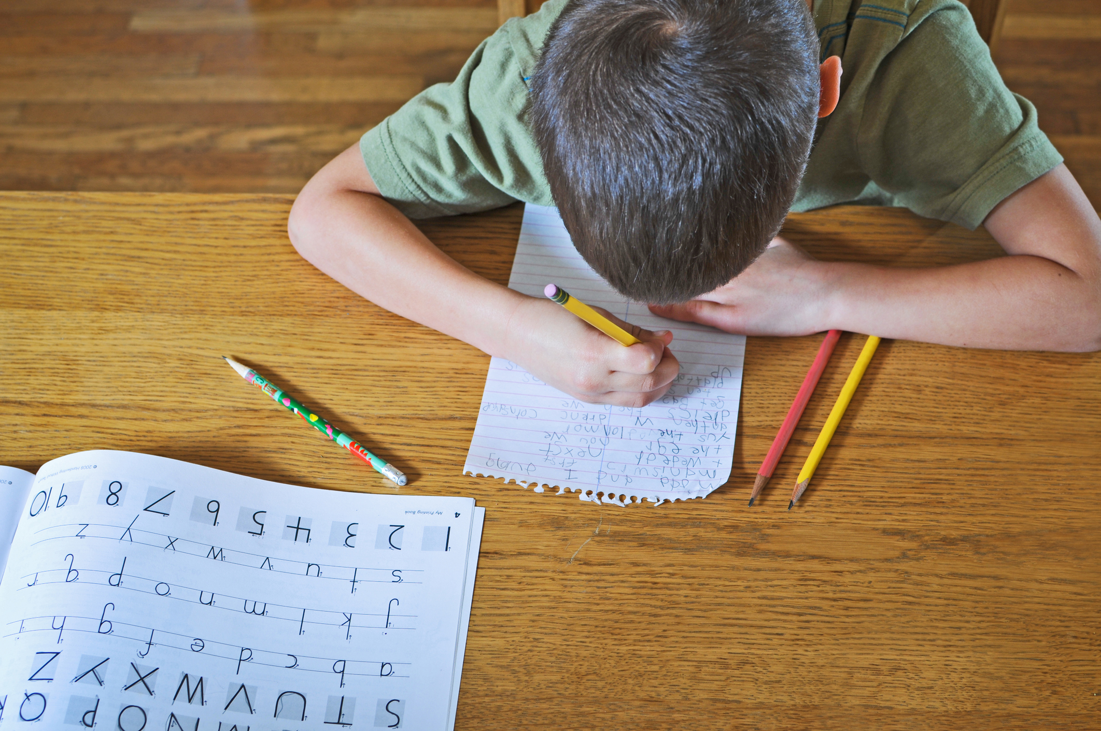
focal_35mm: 52
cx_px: 550
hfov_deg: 37.9
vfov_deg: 25.7
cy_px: 366
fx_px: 1604
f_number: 4
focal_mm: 35
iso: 100
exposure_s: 1/60
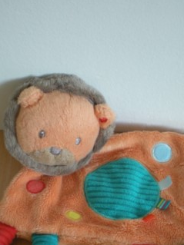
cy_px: 184
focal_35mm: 62
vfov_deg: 30.7
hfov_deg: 23.6
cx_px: 112
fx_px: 440
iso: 200
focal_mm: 6.3
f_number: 3.1
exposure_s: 1/18.3
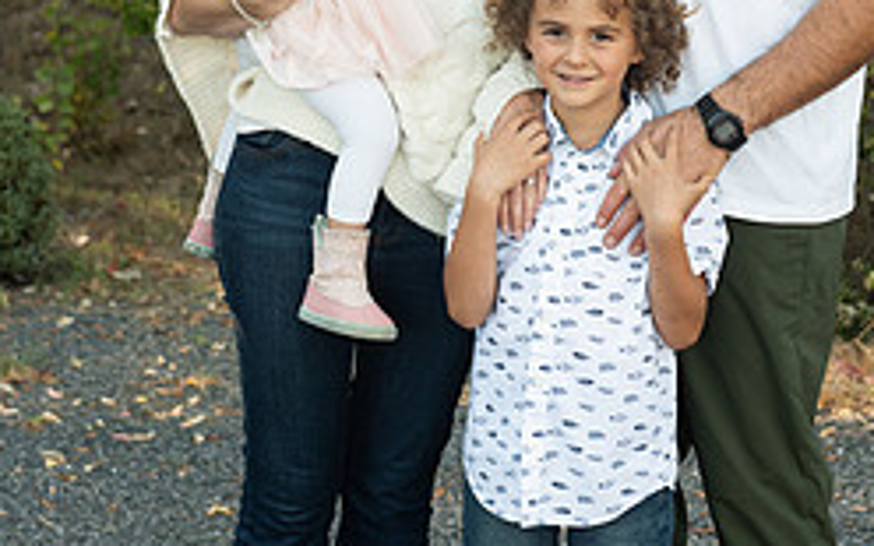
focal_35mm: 111
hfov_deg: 18.8
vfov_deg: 11.7
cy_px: -21
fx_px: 2644
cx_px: 518
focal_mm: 60
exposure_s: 1/400
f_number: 4.5
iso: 640
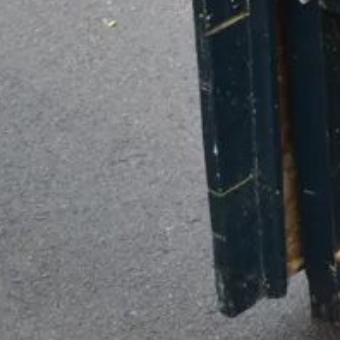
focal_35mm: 139
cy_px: 50
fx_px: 1545
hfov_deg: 11.7
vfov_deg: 12.5
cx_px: 589
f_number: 4.2
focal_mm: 24
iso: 400
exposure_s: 1/80
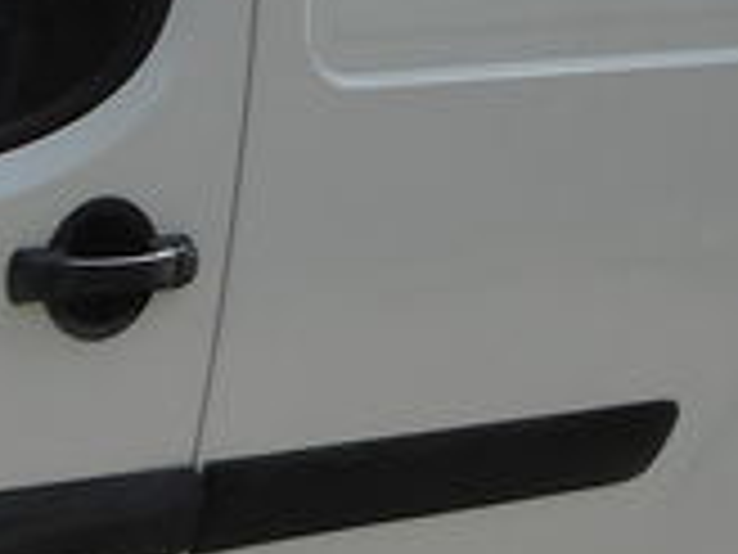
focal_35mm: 152
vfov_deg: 9.8
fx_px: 3241
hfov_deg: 12.2
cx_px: -468
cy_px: 288
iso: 80
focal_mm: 4.5
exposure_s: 1/1000
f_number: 3.7
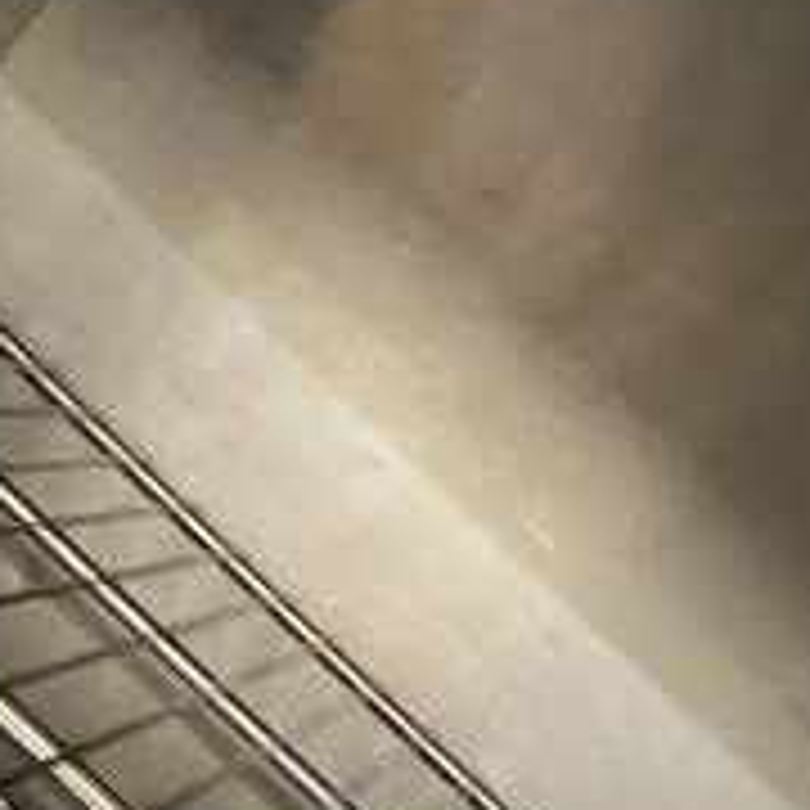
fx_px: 2753
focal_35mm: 104
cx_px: 18
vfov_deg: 15.5
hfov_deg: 16.4
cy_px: 1190
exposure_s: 1/30
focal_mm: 4.25
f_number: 1.8
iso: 640
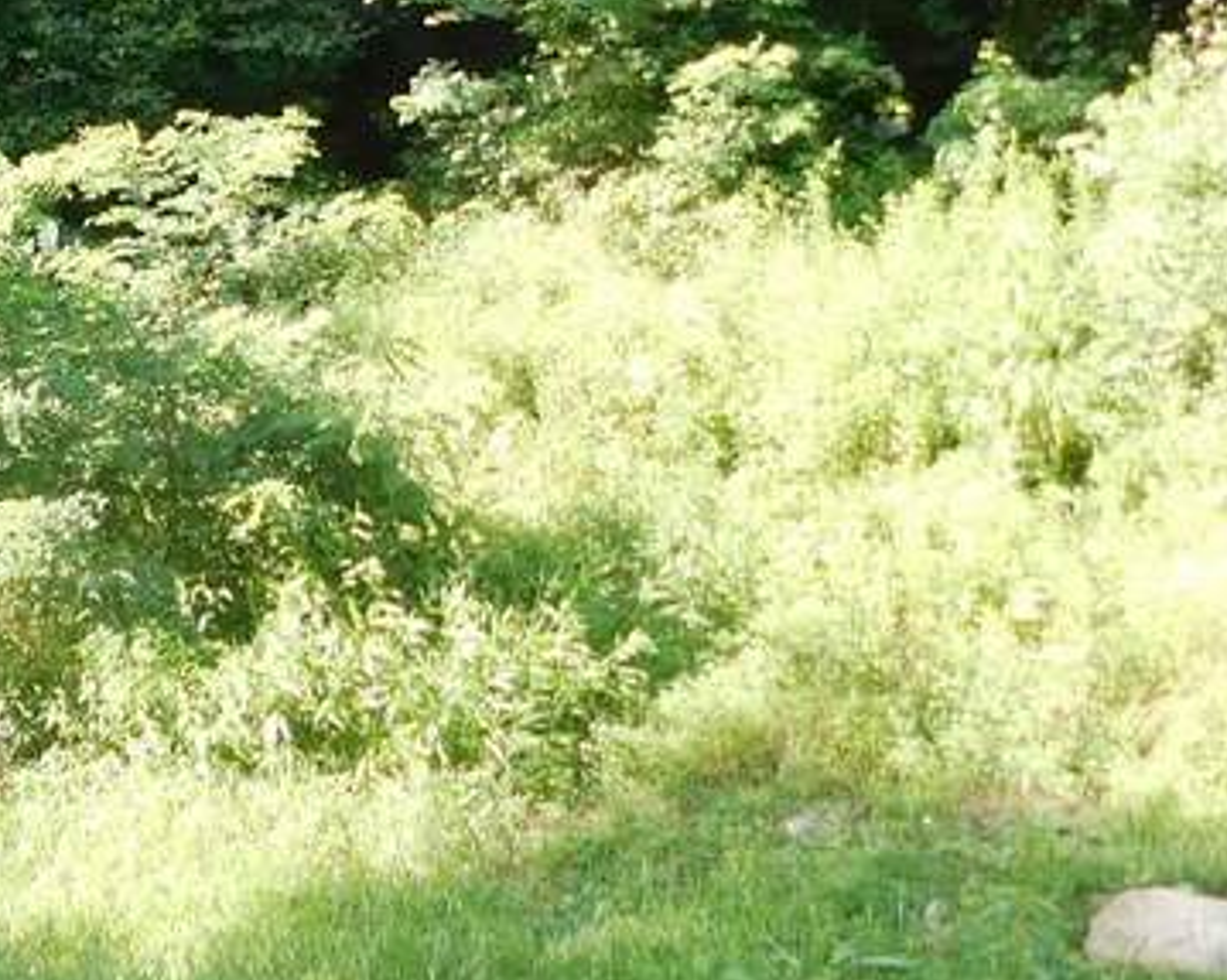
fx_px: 2904
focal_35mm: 80
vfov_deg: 19.1
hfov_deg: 20.1
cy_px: 304
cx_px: -680
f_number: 3
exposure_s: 1/125
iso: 125
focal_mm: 4
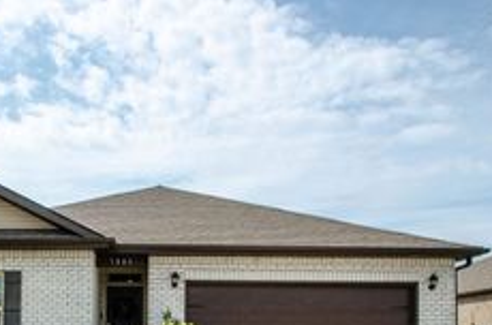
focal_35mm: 38
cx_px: 128
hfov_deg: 49.5
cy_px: 318
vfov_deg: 32.7
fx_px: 512
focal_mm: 11.5
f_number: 7.1
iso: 400
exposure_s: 1/3200
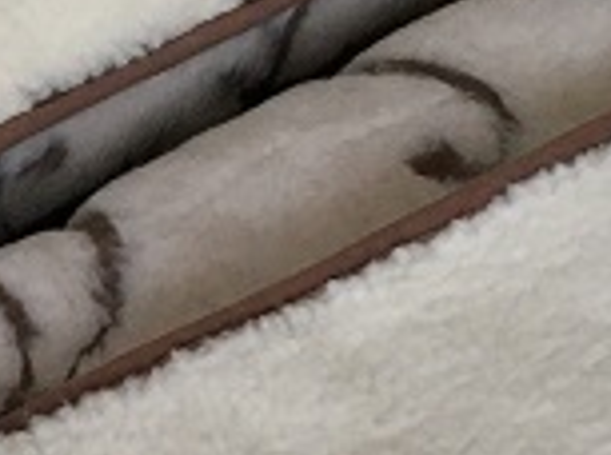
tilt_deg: -46.0
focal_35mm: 190
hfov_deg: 10.0
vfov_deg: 7.3
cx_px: -359
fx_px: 3346
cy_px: 1094
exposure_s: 1/33
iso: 125
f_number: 2.2
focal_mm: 4.15
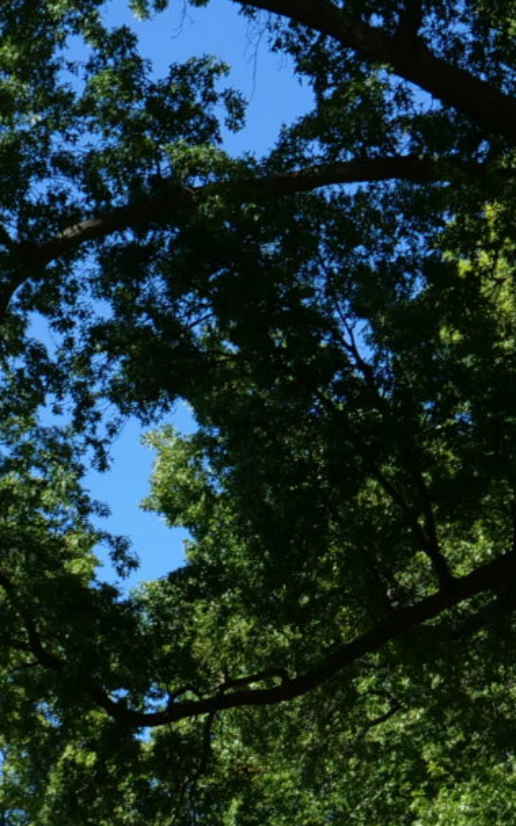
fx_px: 2410
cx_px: 526
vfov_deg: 18.3
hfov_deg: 12.1
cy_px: 1035
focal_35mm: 107
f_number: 5.6
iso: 200
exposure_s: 1/500
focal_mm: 12
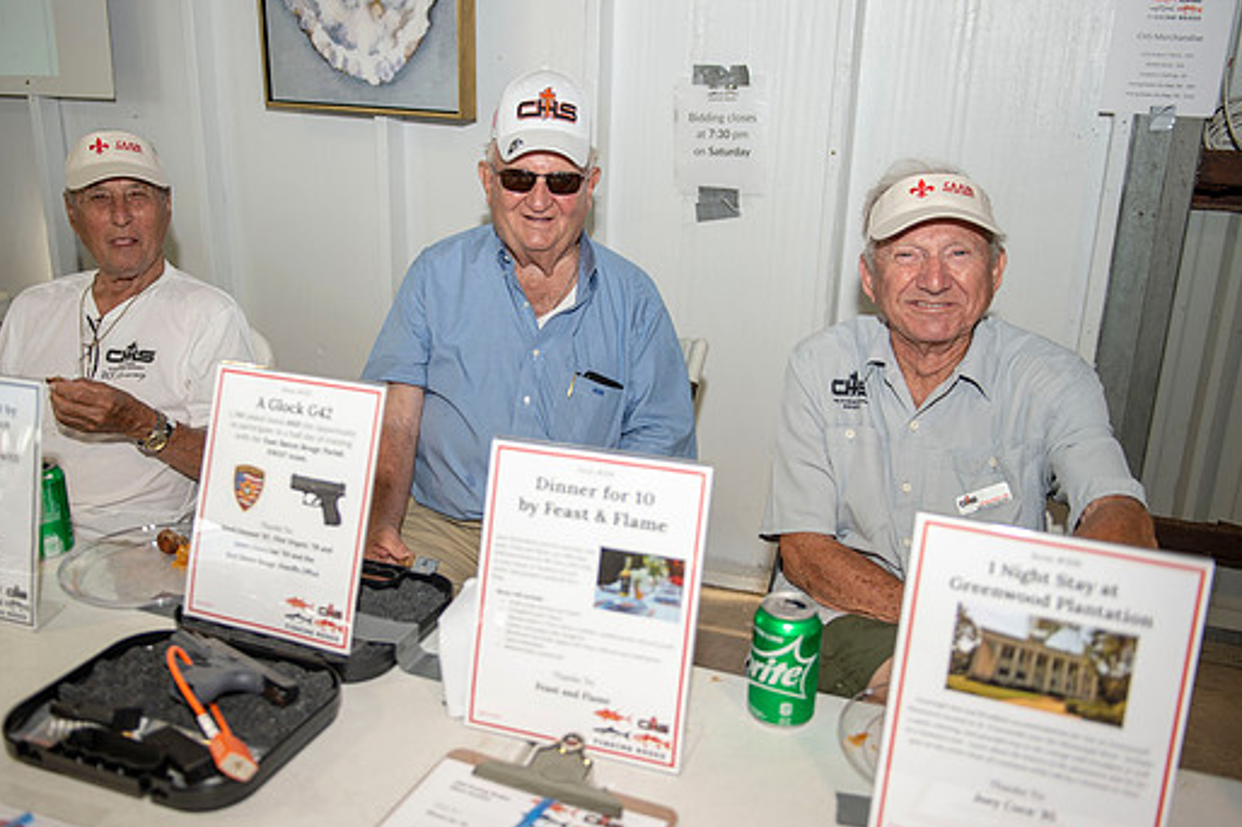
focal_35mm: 35
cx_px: 570
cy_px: 418
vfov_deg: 37.8
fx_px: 1207
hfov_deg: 54.4
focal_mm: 31
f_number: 2.8
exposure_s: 1/200
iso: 50
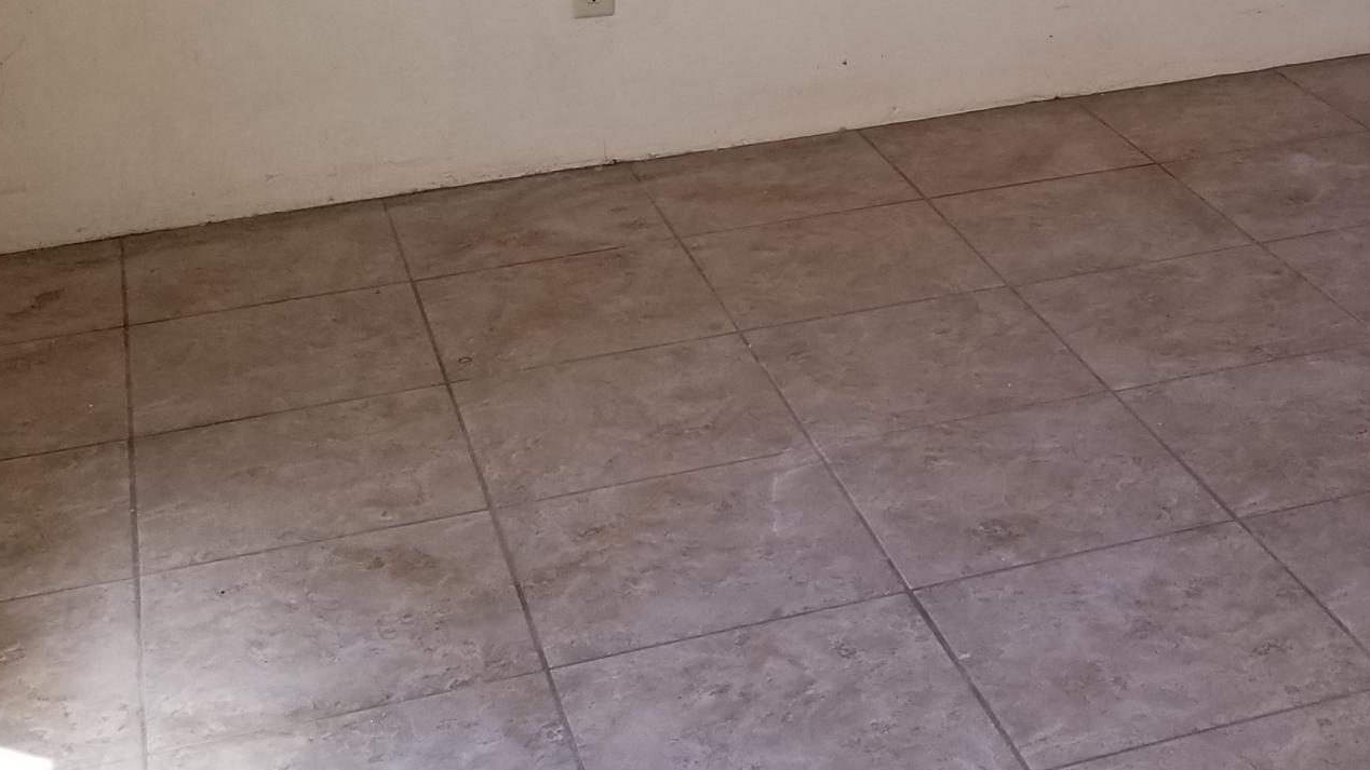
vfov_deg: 16.6
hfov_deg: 30.6
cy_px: -332
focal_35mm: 67
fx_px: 2434
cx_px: 1127
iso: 64
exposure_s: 1/120
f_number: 1.7
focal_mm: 4.25
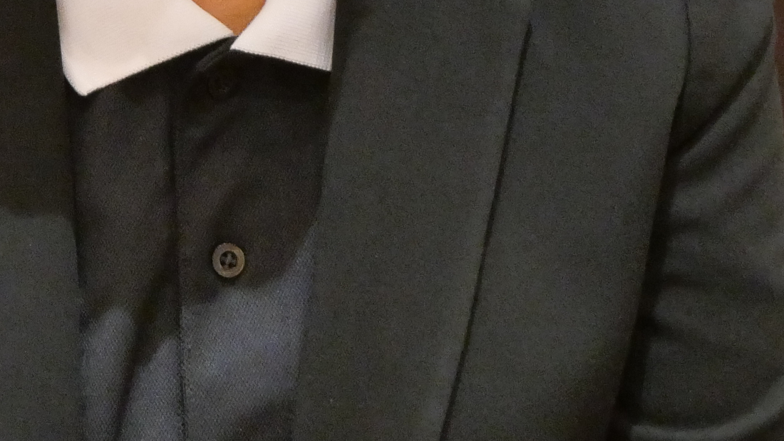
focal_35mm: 145
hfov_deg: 14.7
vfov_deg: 8.2
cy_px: -242
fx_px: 3015
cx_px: 123
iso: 3200
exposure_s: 1/50
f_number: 4.1
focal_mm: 20
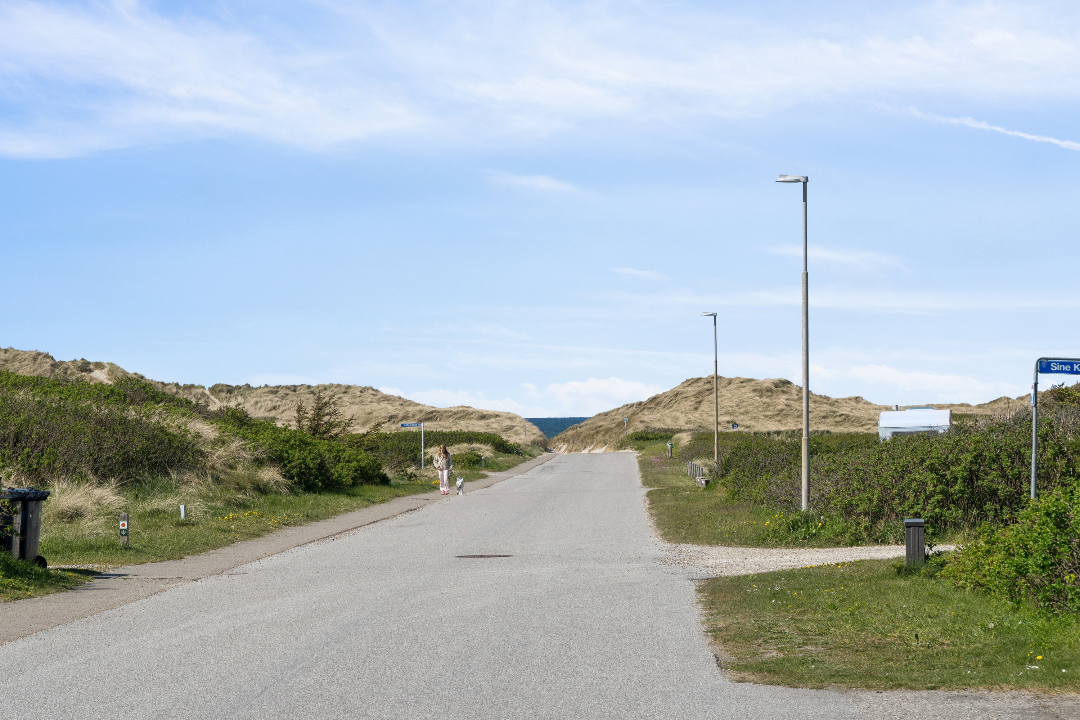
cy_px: 360
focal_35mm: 105
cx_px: 540
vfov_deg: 13.0
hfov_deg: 19.5
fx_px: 3150
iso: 200
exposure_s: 1/640
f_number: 10
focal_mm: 70
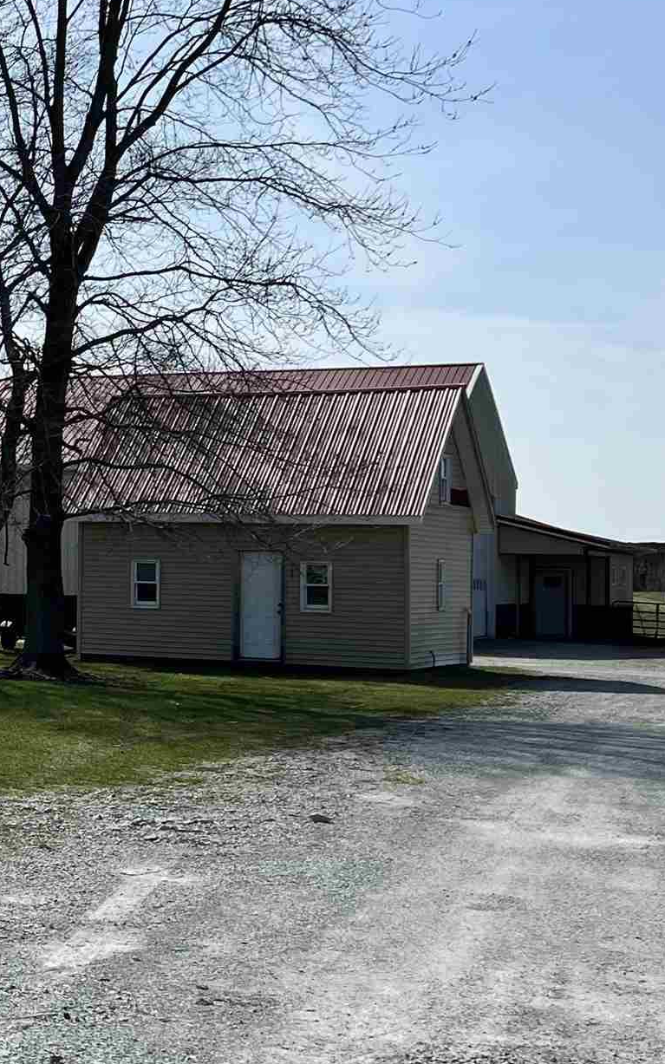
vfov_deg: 29.8
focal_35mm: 69
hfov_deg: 17.2
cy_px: 500
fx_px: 2001
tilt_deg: +1.4
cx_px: -310
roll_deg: -1.3
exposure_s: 1/10309
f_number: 1.5
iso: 50
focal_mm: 5.7
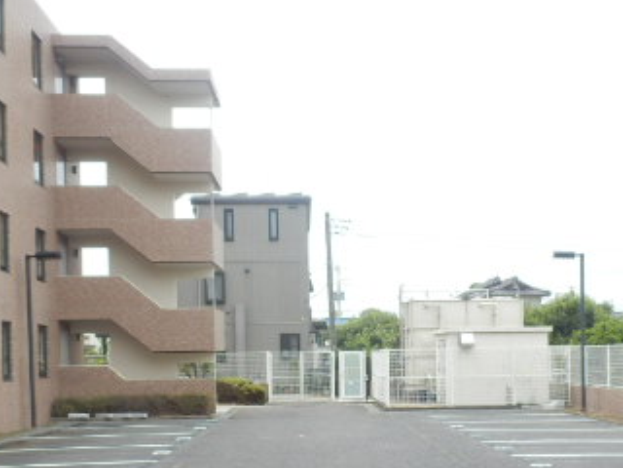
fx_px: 864
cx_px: 347
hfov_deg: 39.6
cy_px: 374
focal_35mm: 48
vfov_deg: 29.6
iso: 80
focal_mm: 4.2
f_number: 3
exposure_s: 1/500
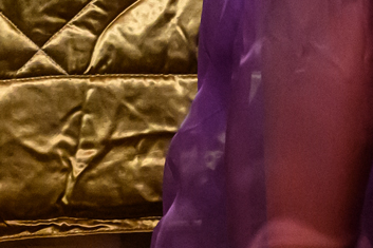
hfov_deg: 3.5
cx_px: -262
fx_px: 6037
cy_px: -542
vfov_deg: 2.3
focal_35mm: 583
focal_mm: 83
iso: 2500
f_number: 4
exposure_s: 1/500
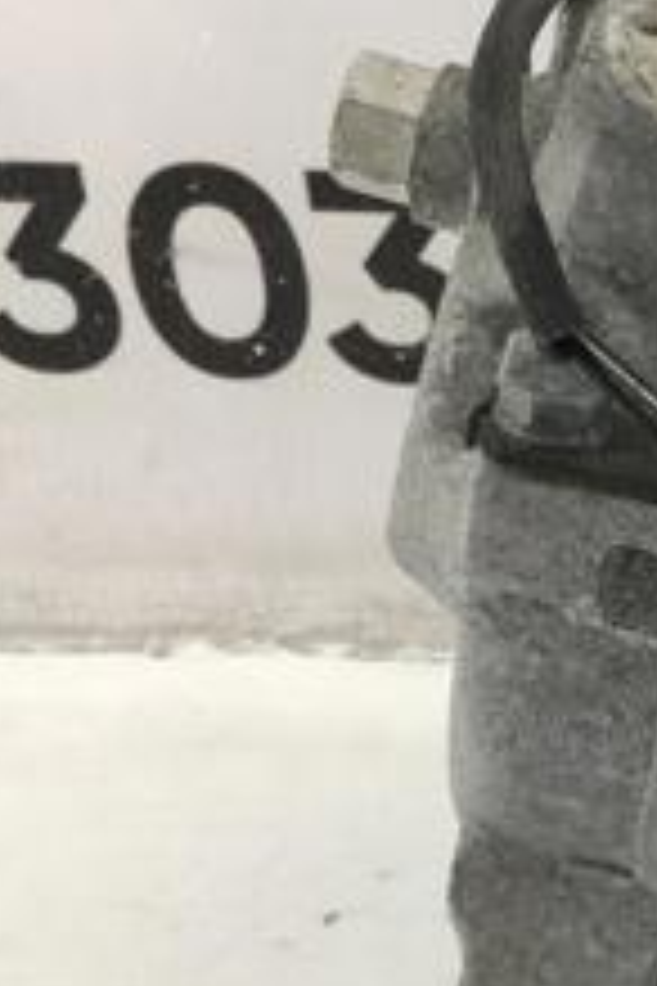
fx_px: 2409
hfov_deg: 13.8
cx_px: 1188
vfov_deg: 22.9
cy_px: 716
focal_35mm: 88
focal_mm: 4.15
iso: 32
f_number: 2.2
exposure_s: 1/50
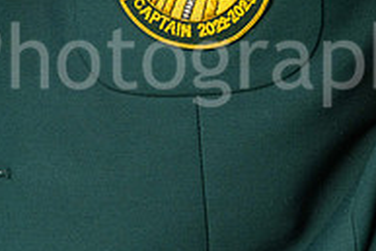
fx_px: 2195
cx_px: 212
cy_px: -34
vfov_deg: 6.5
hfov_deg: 9.8
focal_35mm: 210
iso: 500
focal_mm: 70
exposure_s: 1/160
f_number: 5
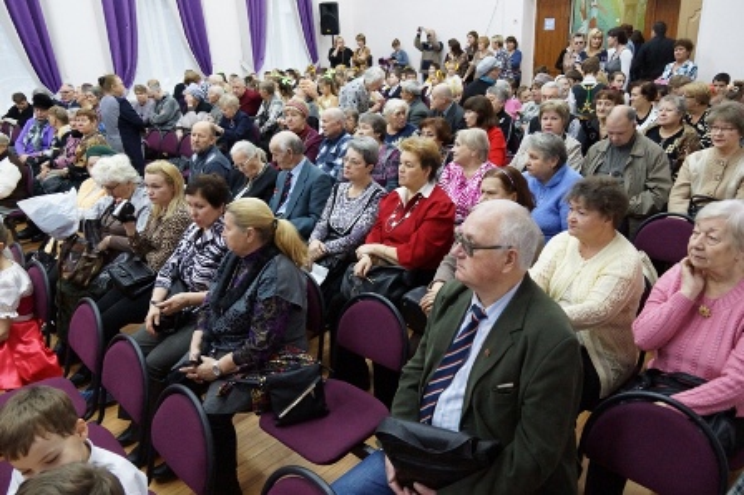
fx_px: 558
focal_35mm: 27
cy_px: 248
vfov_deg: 47.9
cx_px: 372
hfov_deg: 67.4
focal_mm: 18
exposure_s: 1/80
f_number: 4.5
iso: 2500
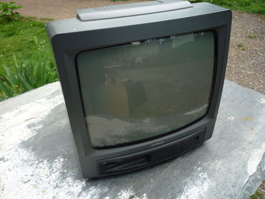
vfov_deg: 46.8
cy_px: 100
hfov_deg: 60.0
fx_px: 230
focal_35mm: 30
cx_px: 132
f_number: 4
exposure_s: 1/200
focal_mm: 5.2
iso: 100
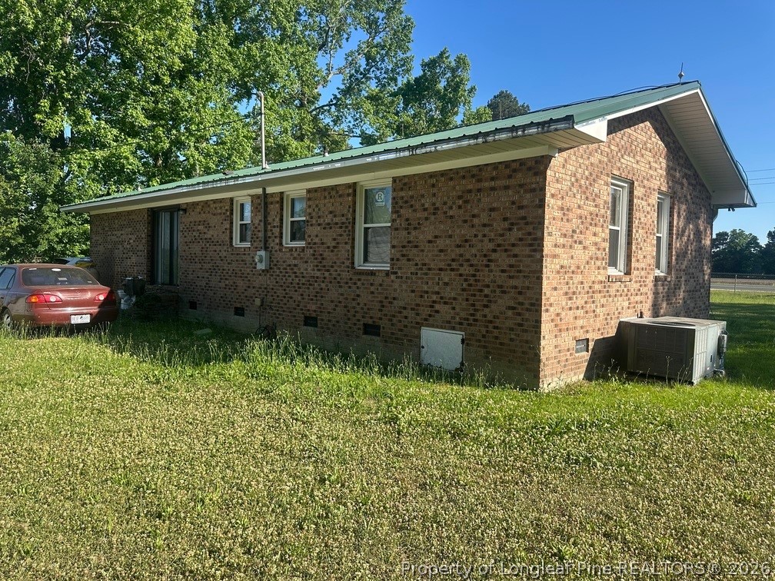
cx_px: 388
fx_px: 537
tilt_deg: -2.2
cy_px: 290
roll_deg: -1.6
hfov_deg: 71.6
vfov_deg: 56.8
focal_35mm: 24
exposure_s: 1/2110
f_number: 1.78
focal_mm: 6.86
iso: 80
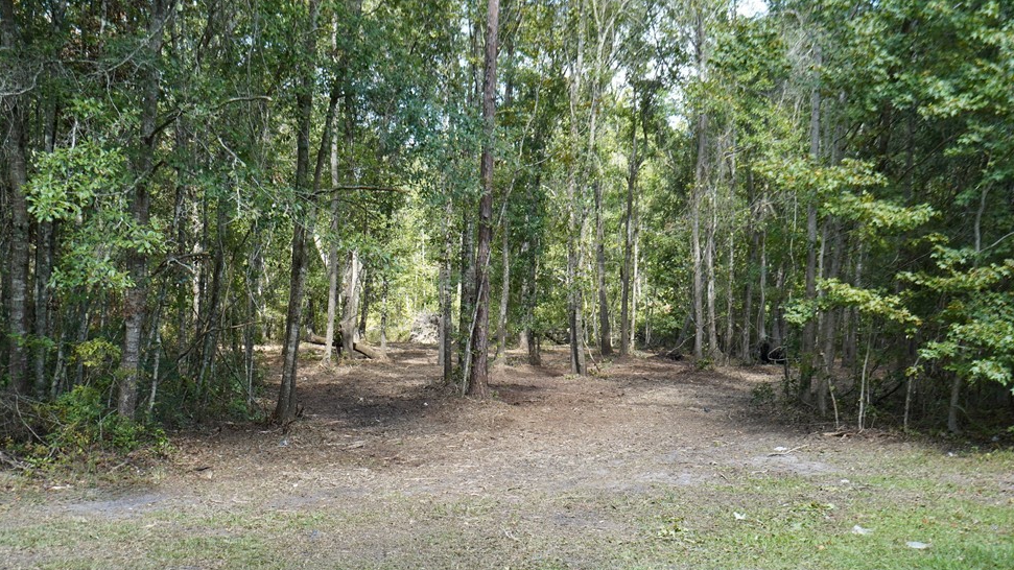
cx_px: 513
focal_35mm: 41
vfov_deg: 29.0
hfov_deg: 49.4
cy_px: 327
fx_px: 1102
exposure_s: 1/500
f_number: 6.3
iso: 800
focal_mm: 35
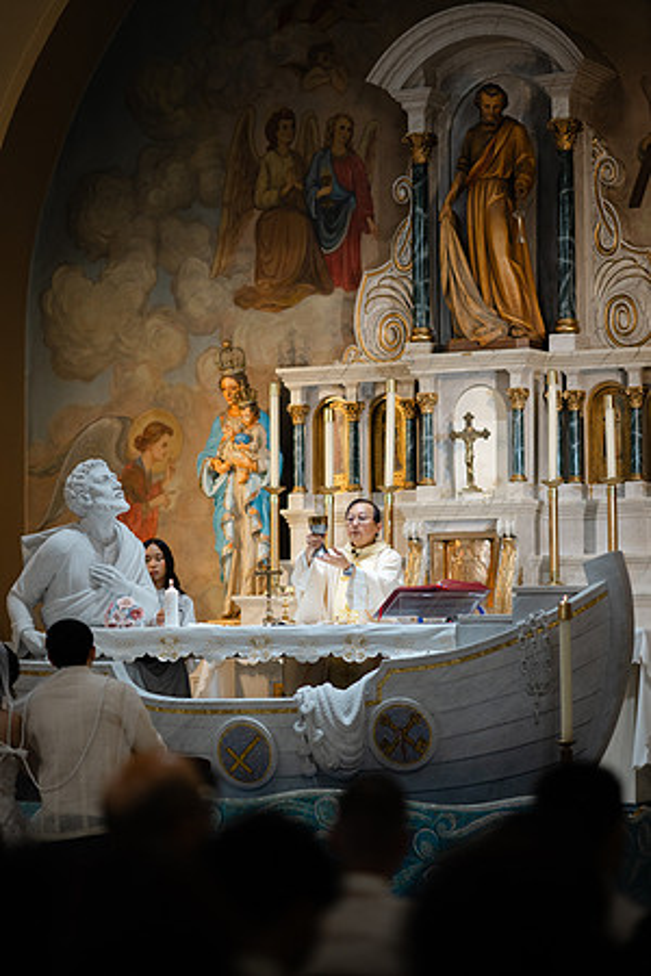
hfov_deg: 13.0
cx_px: 326
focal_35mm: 105
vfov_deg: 19.5
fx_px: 2848
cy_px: 488
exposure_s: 1/640
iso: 640
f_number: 1.4
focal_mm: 105
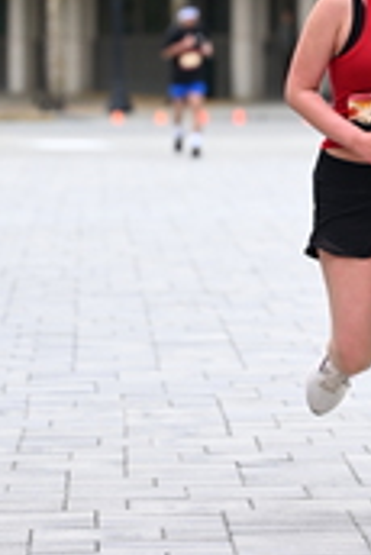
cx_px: 360
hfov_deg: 4.2
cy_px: 13
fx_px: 5075
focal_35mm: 329
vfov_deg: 6.2
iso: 640
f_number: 2.8
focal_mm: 103
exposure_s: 1/2500
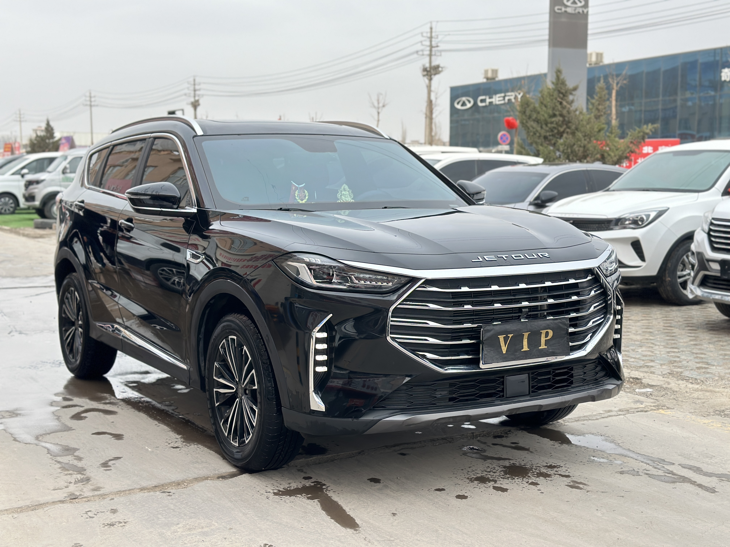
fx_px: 1012
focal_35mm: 48
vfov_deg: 30.3
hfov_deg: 39.7
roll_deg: +0.0
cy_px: 274
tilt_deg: -6.2
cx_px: 365
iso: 80
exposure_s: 1/1721
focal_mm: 6.86
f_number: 1.78
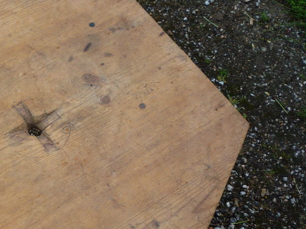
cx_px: 37
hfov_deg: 32.8
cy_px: 160
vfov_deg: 25.9
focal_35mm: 56
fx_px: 495
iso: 100
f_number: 4
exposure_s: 1/125
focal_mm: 5.2
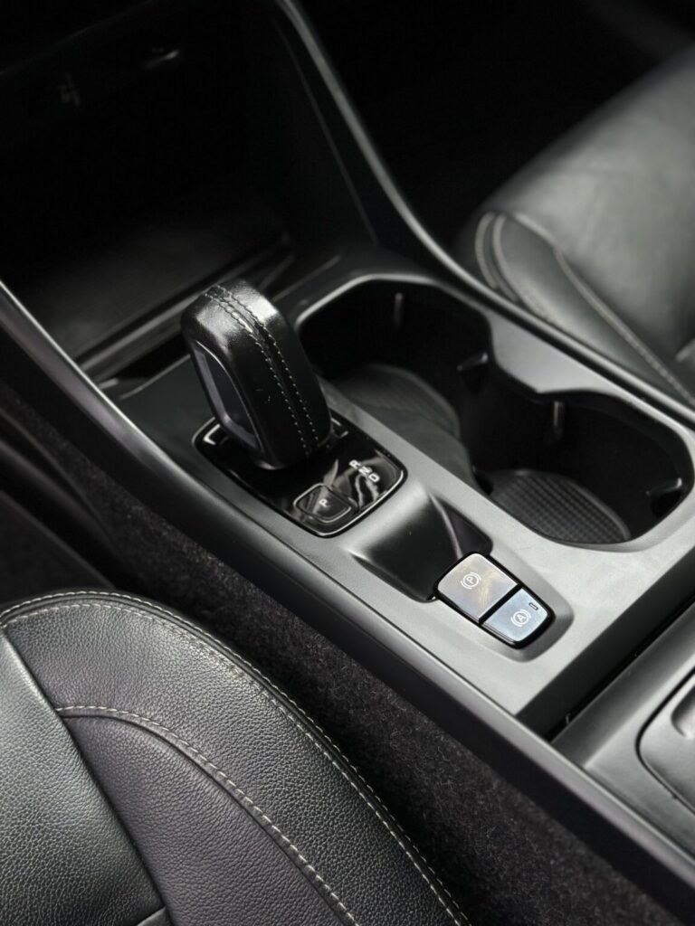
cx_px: 348
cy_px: 463
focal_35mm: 48
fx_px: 1285
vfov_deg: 39.7
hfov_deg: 30.3
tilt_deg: -56.0
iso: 80
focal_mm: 6.86
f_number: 1.78
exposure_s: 1/843
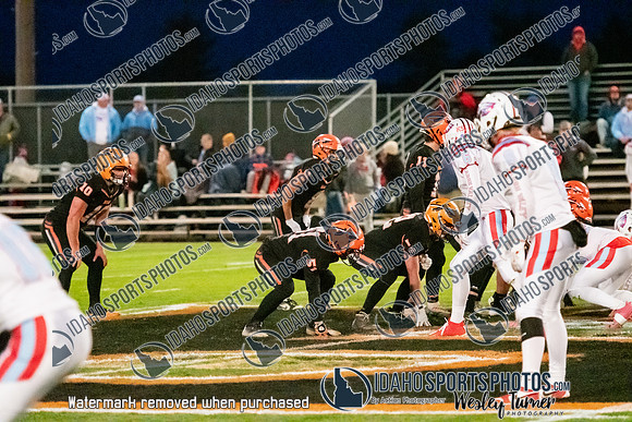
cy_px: 211
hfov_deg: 9.8
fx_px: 3687
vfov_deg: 6.5
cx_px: 316
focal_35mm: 210
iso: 16000
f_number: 2.8
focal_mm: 140
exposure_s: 1/800
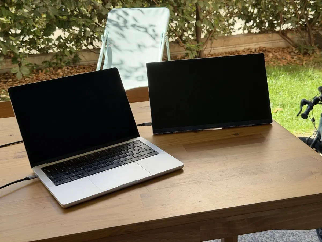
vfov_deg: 30.3
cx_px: 161
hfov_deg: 39.7
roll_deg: +2.9
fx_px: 446
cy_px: 121
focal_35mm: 48
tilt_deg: -22.0
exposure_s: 1/322
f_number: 1.78
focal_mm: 6.76
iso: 64
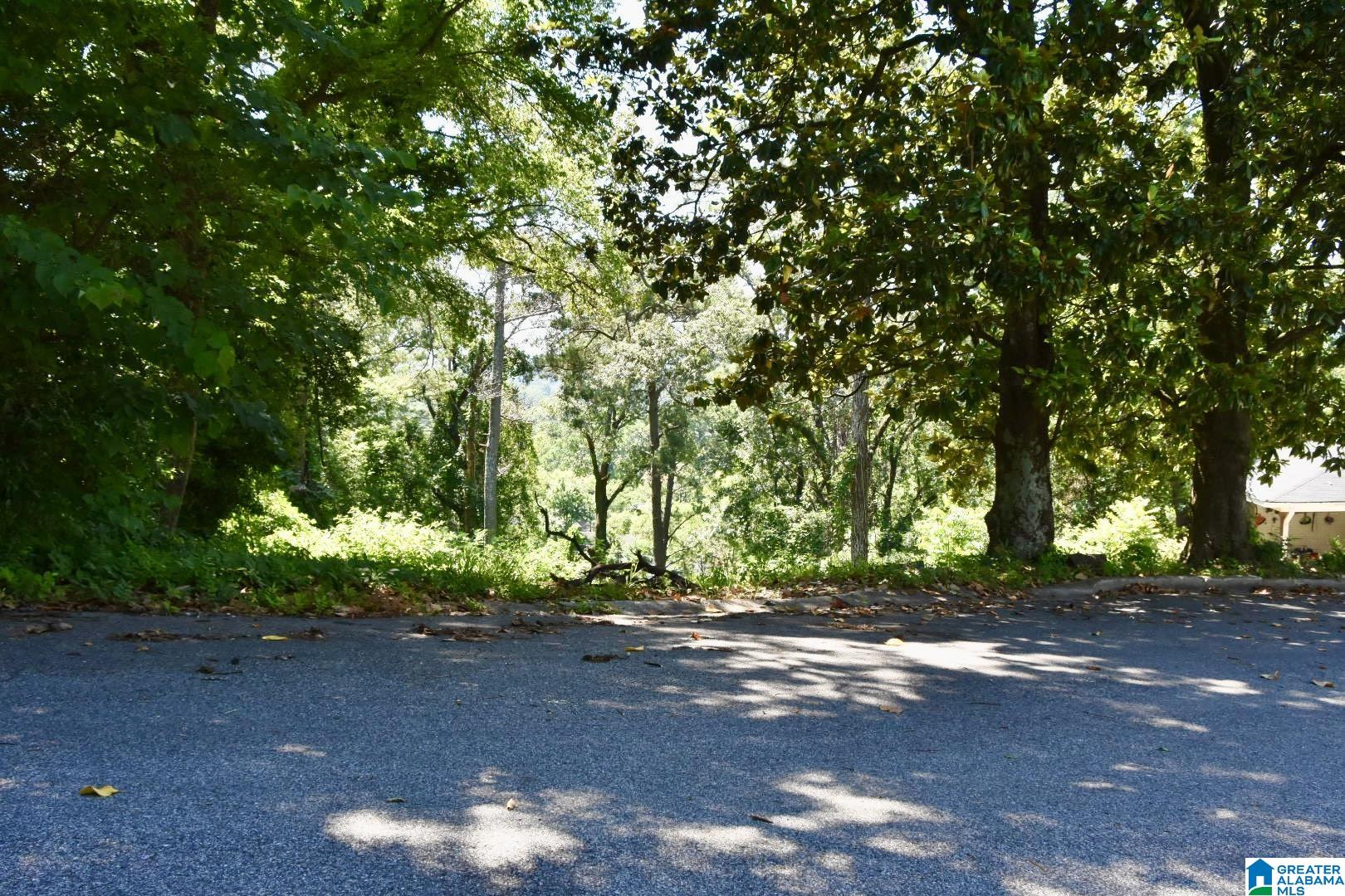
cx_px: 672
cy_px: 448
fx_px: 1289
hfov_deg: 55.1
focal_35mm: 34
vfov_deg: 38.4
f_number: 8
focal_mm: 23
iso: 800
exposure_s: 1/400
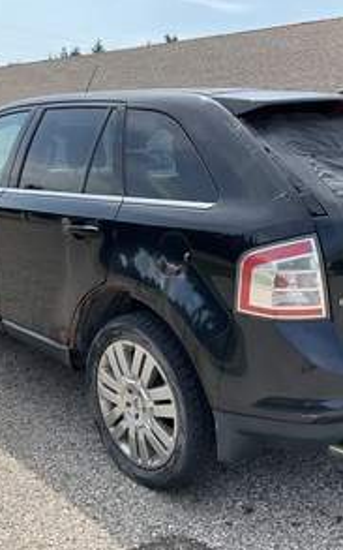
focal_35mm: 42
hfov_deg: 30.5
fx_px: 628
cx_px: 182
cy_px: 274
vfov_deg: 47.2
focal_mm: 3
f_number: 1.8
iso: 25
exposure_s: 1/770
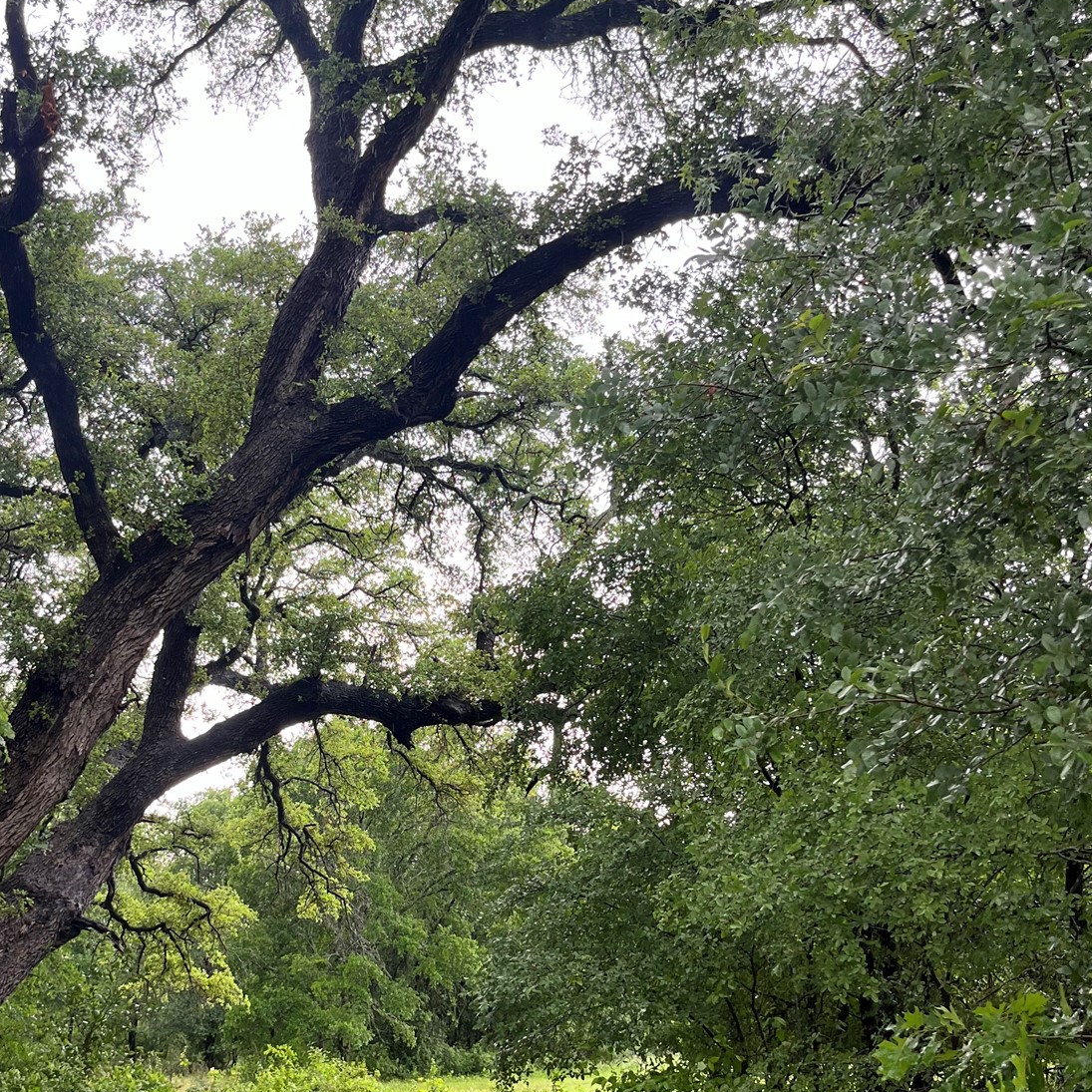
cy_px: 752
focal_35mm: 43
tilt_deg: +9.4
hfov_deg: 38.8
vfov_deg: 38.6
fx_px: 1535
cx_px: 383
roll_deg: -1.3
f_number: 1.6
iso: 64
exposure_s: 1/145
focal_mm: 5.1
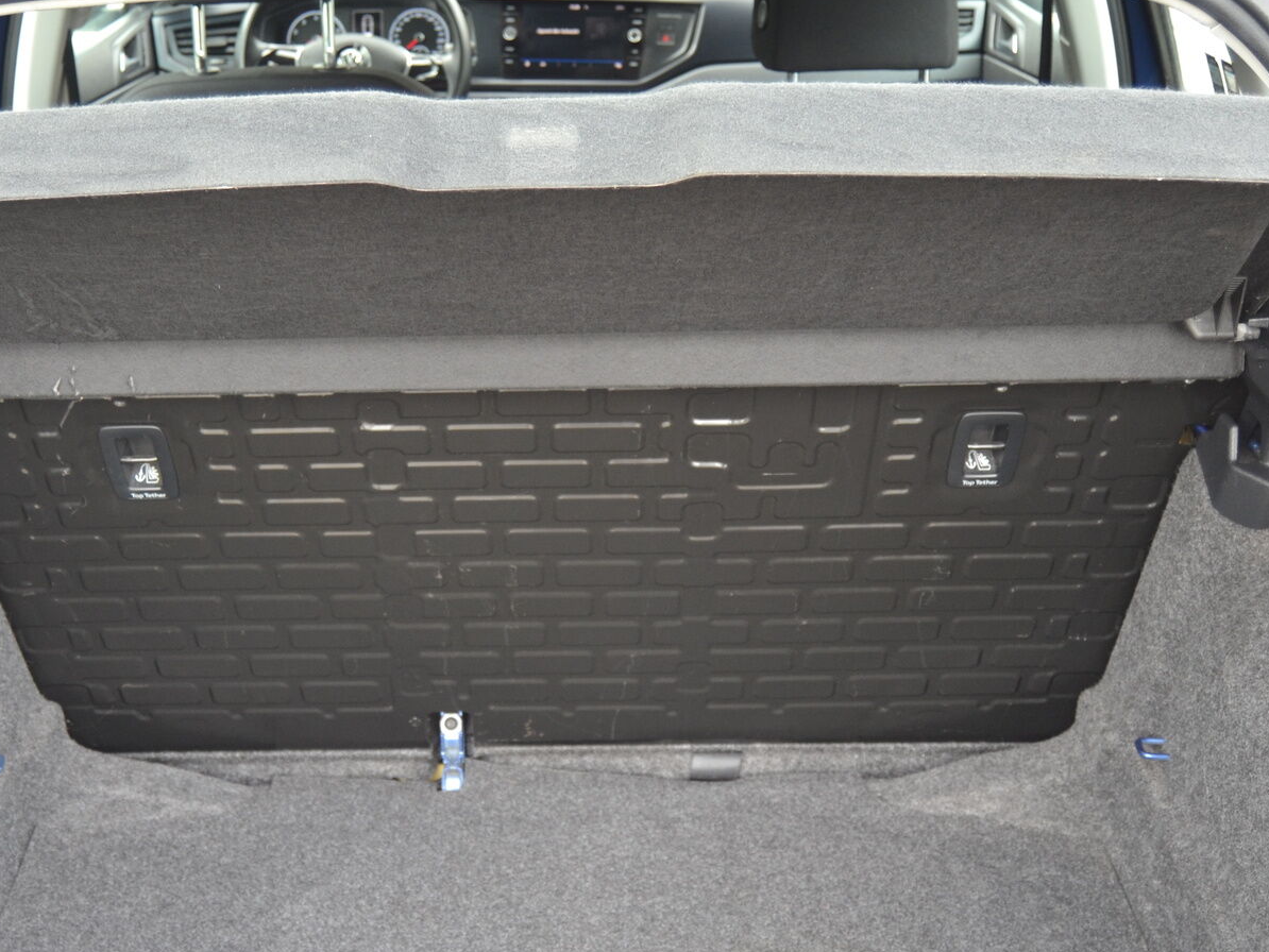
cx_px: 544
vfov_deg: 28.4
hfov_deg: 37.4
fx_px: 1870
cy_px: 616
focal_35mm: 51
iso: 400
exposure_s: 1/80
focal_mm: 22
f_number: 4.5
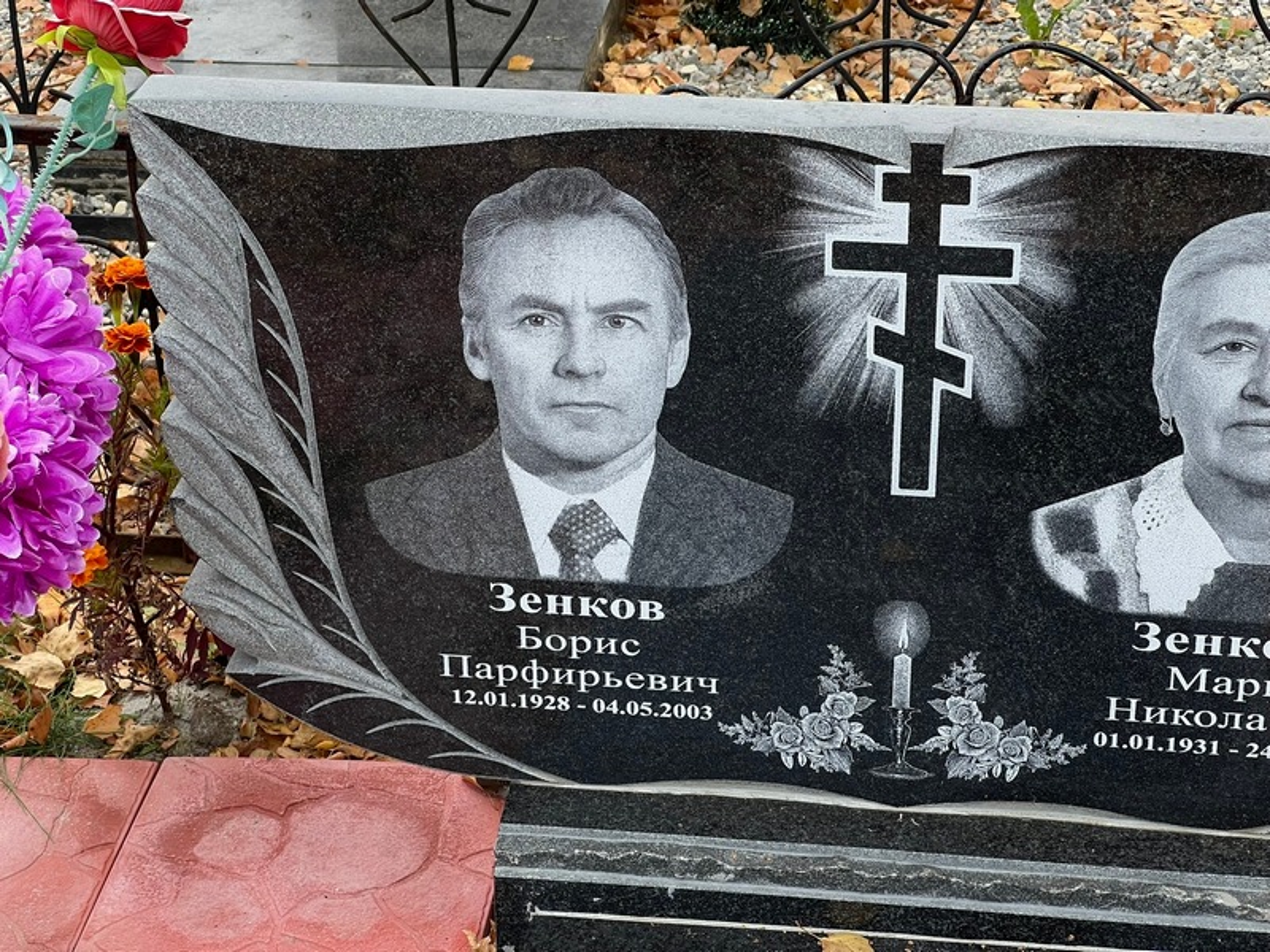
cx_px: 635
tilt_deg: -28.0
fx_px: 2825
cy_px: 476
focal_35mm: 77
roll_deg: +2.0
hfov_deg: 25.3
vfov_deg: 19.1
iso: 32
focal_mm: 9
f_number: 2.8
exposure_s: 1/171
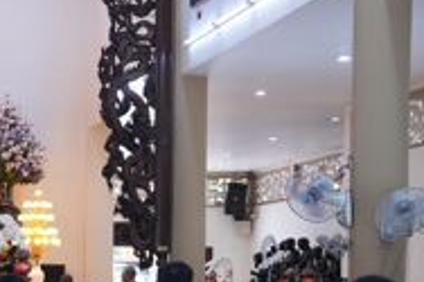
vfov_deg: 11.0
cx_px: -171
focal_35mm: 121
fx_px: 1424
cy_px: 367
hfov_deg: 15.8
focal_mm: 35
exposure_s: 1/200
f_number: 2.8
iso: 1250
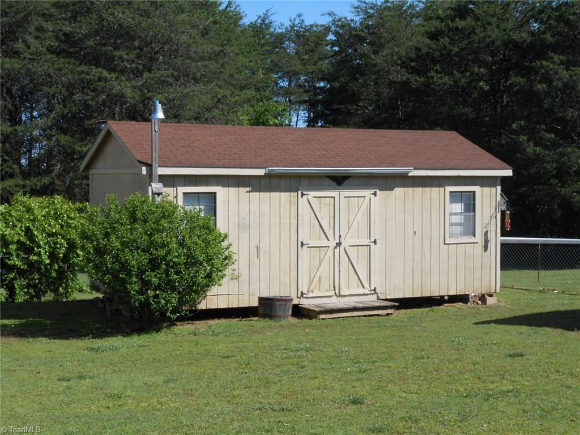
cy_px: 218
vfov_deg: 23.3
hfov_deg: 30.7
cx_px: 290
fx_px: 1056
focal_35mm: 63
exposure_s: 1/400
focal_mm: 11.3
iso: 80
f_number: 5.6
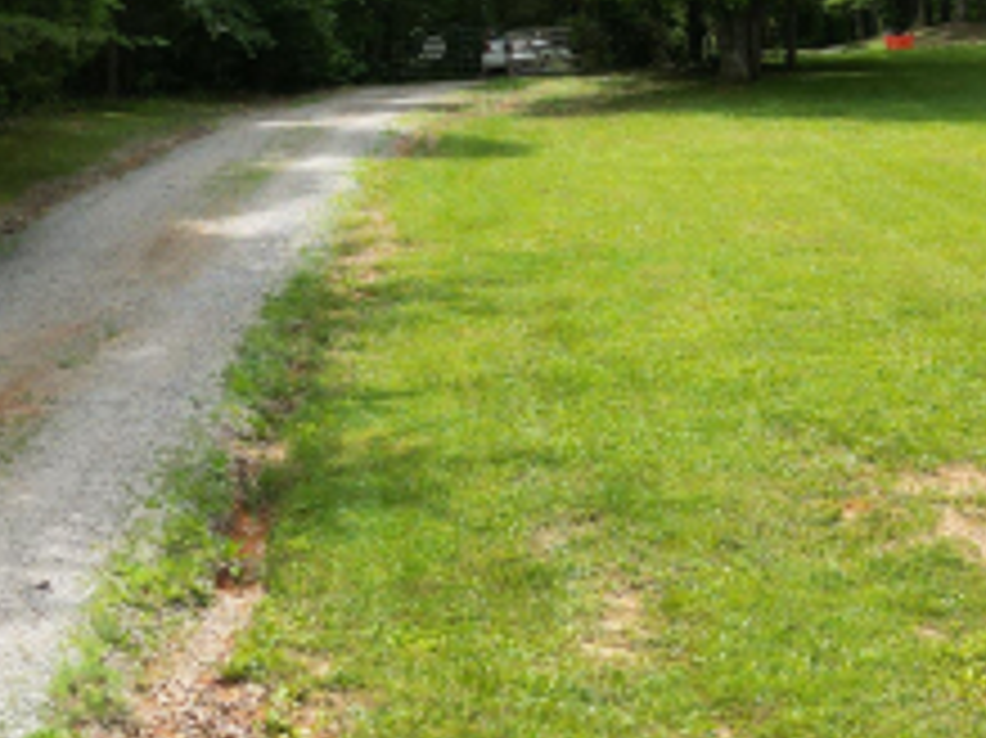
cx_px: 322
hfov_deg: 26.5
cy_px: 248
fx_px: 2078
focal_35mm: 73
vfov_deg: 20.1
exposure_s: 1/1600
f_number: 1.7
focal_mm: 6.72
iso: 100
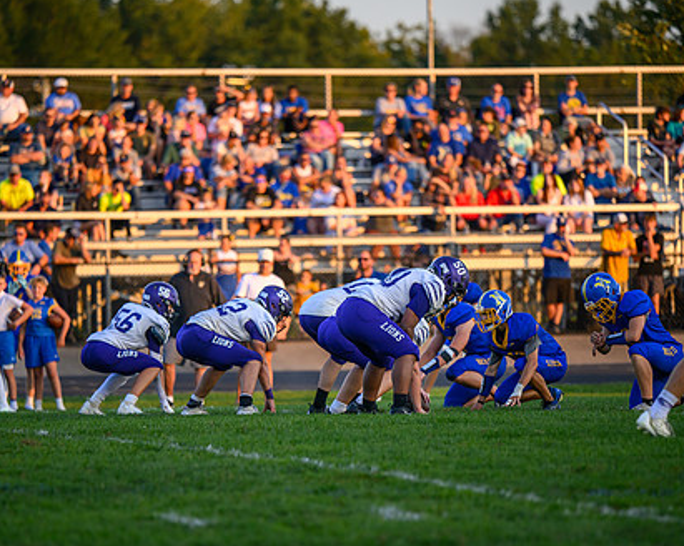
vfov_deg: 6.1
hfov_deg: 7.7
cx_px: 308
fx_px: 5097
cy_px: 312
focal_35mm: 252
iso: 450
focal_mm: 190
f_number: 2.8
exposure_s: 1/1600
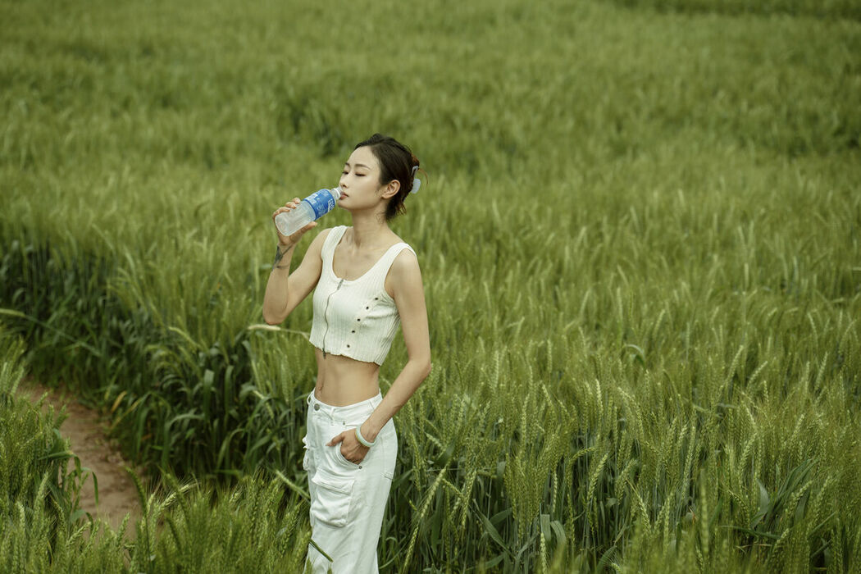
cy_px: 287
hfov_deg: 18.1
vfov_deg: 12.1
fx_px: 2702
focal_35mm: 113
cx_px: 430
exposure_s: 1/400
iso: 50
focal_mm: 113
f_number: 4
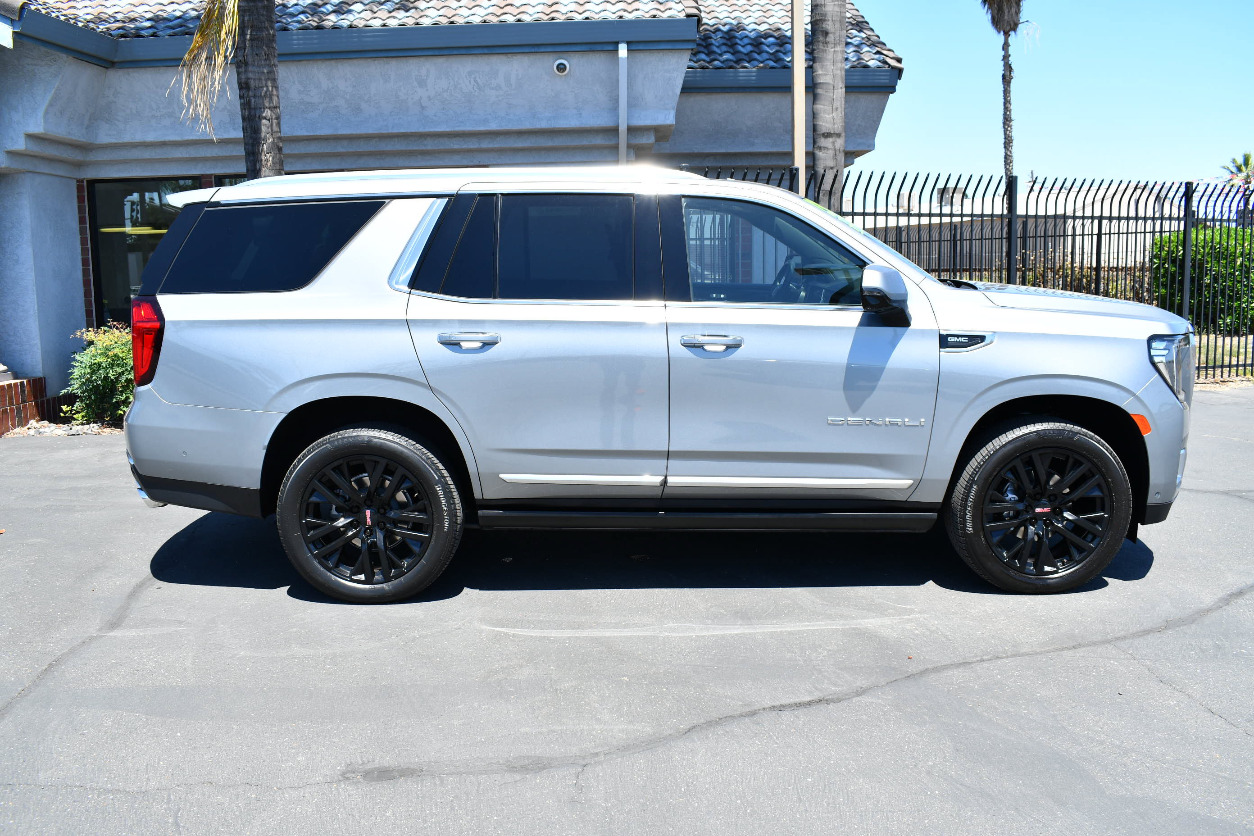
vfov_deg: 43.6
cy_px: 418
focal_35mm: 30
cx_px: 627
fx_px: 1045
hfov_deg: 61.9
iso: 100
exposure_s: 1/160
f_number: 8
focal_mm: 20
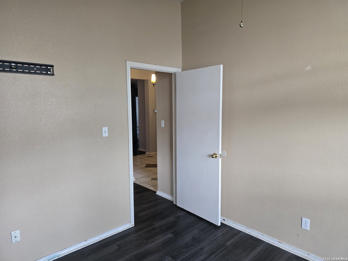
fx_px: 231
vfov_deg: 58.9
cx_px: 174
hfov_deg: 73.9
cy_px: 130
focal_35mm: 23
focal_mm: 6.3
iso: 640
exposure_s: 1/120
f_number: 1.7
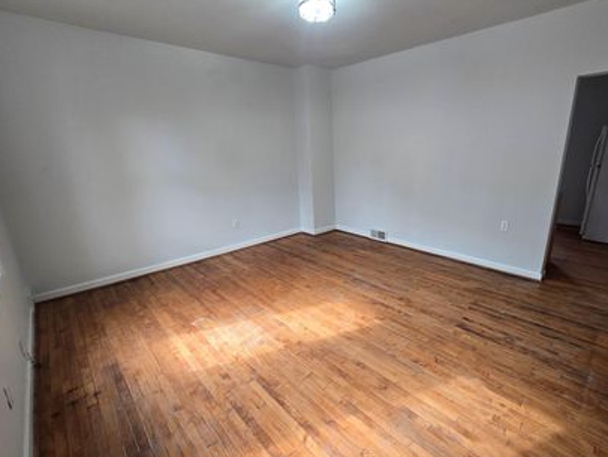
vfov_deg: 78.2
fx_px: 281
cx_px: 329
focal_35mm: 16
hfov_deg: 94.2
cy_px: 224
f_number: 2.2
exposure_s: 1/60
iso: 80
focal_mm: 1.7
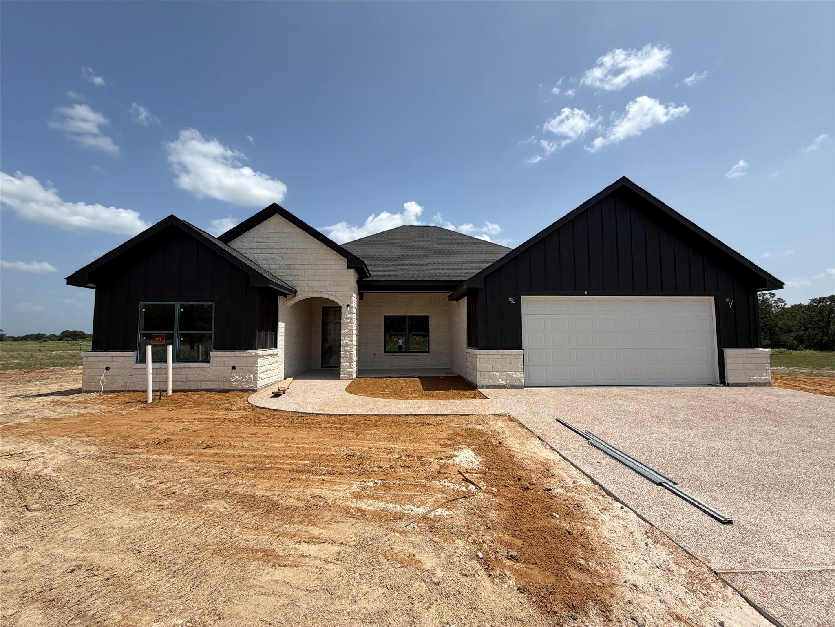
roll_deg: +1.7
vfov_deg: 85.7
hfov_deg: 102.1
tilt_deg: +3.4
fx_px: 338
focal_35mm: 14
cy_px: 314
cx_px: 418
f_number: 2.2
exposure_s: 1/1312
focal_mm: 2.22
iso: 20
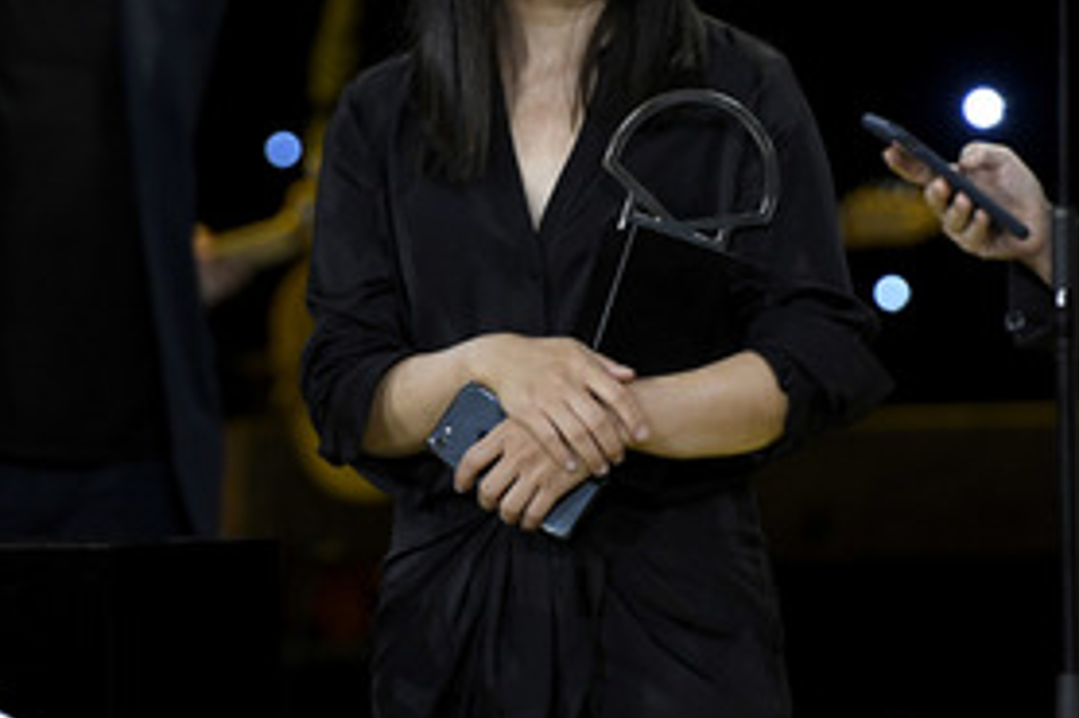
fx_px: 9705
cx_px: 829
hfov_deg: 6.4
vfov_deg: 4.2
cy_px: 175
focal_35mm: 324
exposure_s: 1/400
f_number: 4
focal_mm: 200
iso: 2000
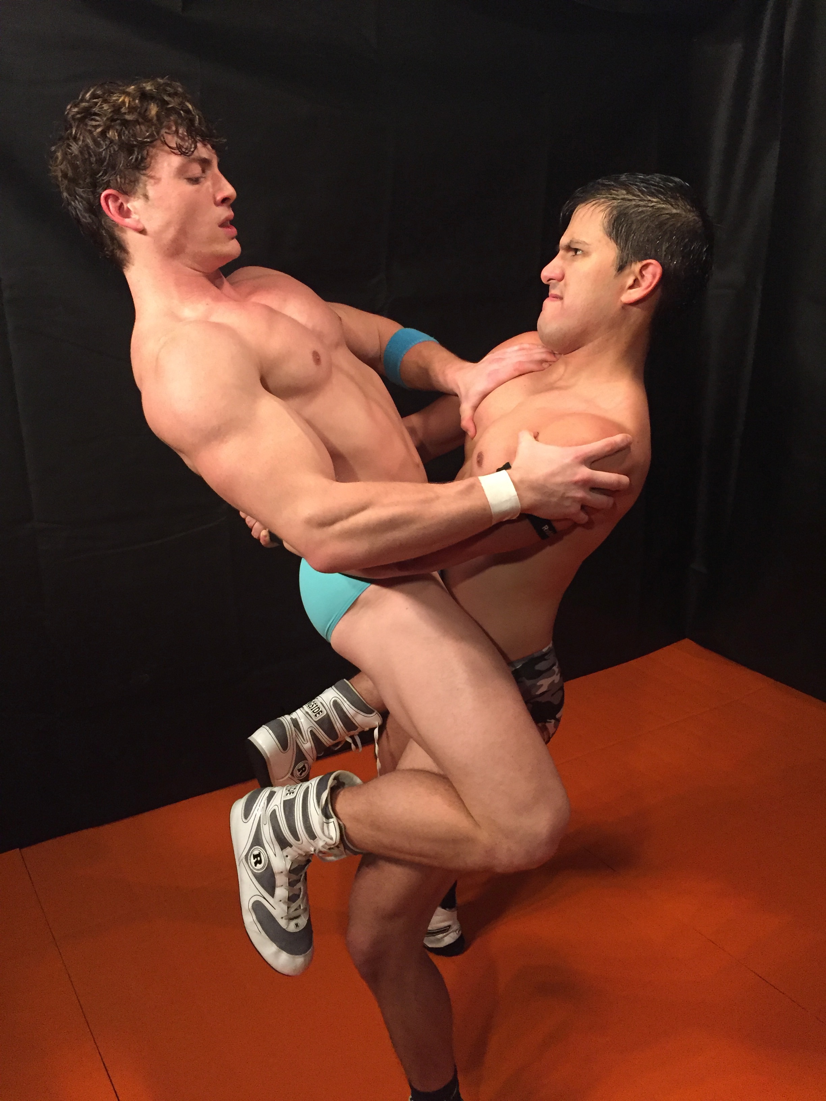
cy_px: 550
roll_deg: +1.0
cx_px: 413
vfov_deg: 61.7
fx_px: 923
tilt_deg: -17.7
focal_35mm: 29
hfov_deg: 48.2
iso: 250
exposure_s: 1/30
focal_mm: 4.15
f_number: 2.2
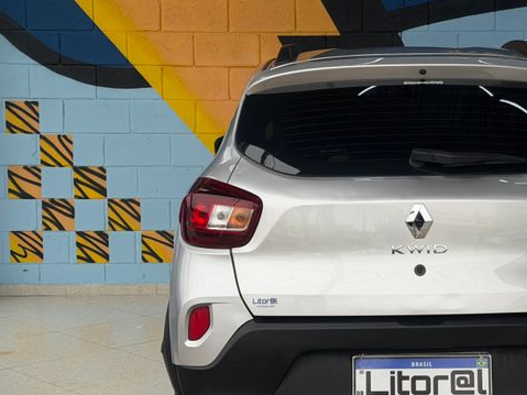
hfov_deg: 25.0
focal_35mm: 77
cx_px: 399
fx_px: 1172
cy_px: 228
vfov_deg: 19.1
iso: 64
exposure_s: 1/1000
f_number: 1.78
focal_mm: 6.76
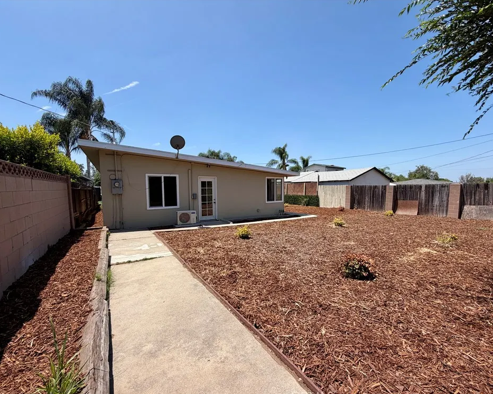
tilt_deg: -3.0
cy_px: 201
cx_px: 259
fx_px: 219
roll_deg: +0.9
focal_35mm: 15
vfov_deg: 84.0
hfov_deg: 96.7
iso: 25
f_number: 2.2
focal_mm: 2.22
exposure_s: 1/770
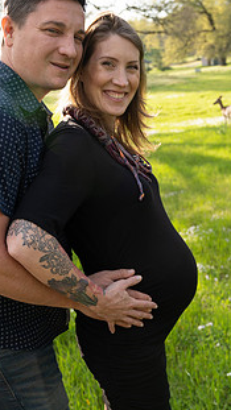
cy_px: 199
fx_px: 479
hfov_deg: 27.1
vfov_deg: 46.4
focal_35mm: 44
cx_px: 128
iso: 160
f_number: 4
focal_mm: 29
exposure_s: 1/250
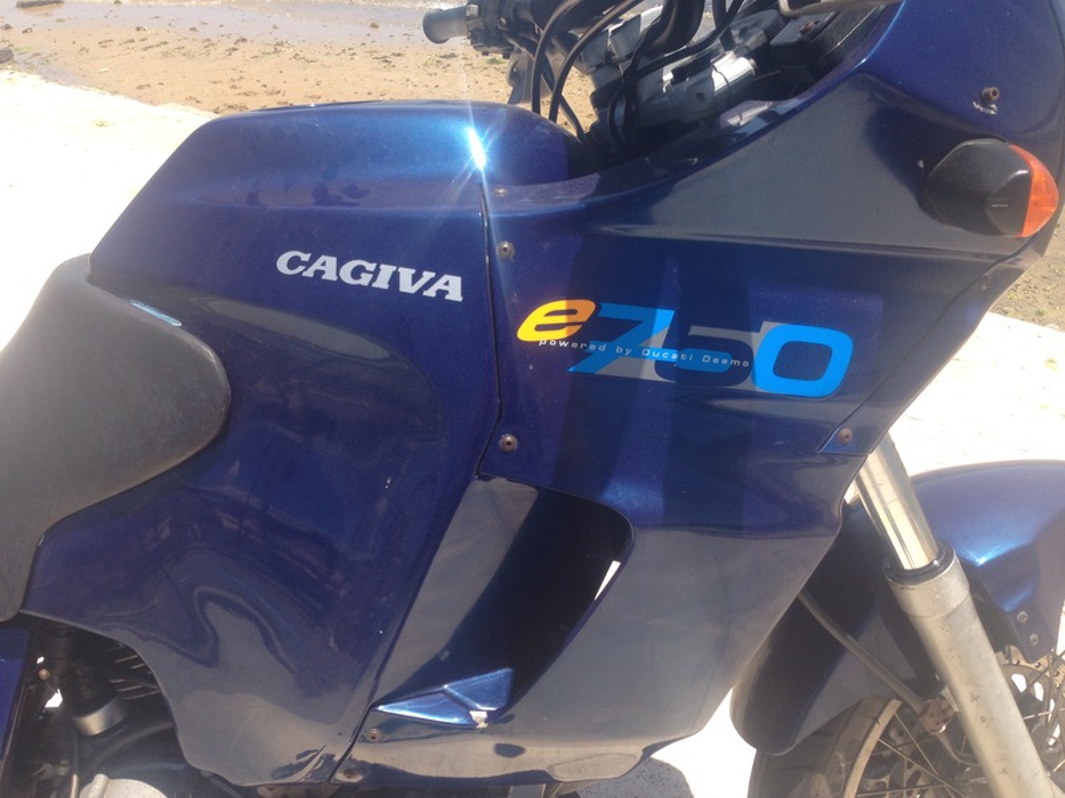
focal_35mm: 33
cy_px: 399
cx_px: 532
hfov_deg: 55.4
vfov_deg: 42.9
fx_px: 1015
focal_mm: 4.12
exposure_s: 1/889
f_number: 2.4
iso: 50
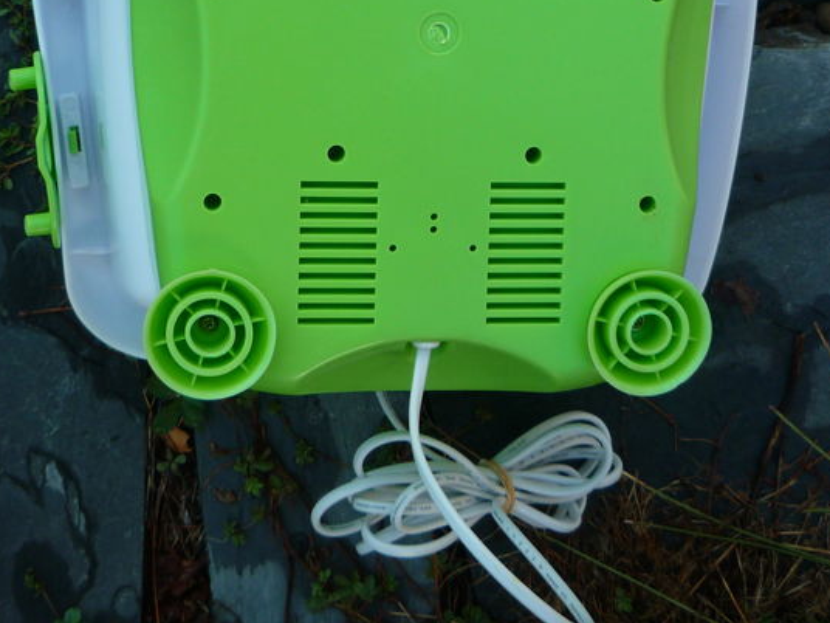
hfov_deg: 34.3
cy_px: 90
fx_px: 1343
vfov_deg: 25.5
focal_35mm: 56
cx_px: 364
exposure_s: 1/200
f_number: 4
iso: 100
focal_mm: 5.2
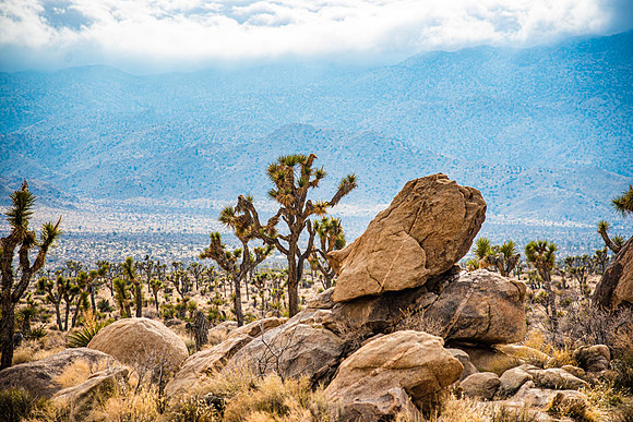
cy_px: 211
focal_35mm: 100
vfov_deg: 13.7
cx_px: 316
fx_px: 1759
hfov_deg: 20.4
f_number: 4
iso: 100
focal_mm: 100
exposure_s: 1/1000
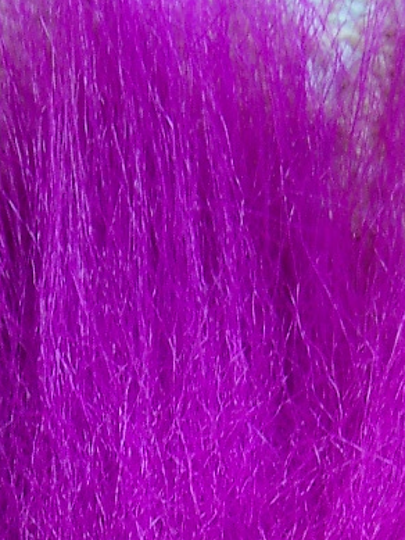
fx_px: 1777
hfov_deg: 12.9
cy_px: 830
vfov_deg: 15.8
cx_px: 54
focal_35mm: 114
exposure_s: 1/45
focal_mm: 5.6
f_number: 2.8
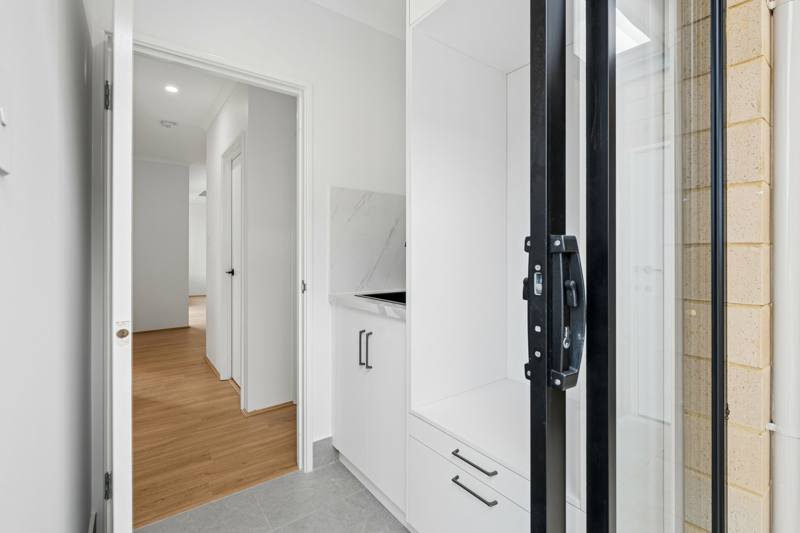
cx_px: 400
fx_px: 356
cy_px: 266
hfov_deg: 96.7
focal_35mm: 16
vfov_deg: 73.7
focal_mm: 16
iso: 200
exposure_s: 1/60
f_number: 8
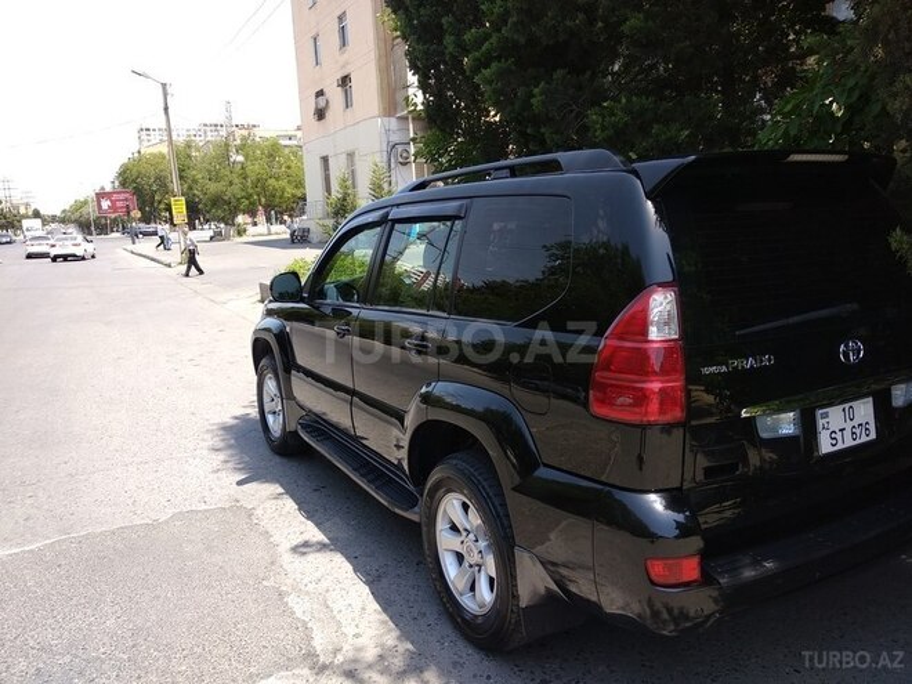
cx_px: 456
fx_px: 685
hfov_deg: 67.3
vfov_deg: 53.1
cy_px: 342
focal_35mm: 26
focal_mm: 3.81
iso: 100
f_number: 2.2
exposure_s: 1/284
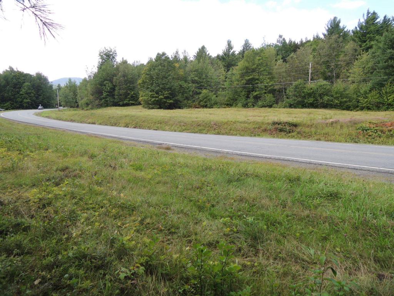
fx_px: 273
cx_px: 197
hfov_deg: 71.6
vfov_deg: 56.8
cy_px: 148
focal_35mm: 24
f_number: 2.8
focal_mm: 4.3
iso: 100
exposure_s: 1/500
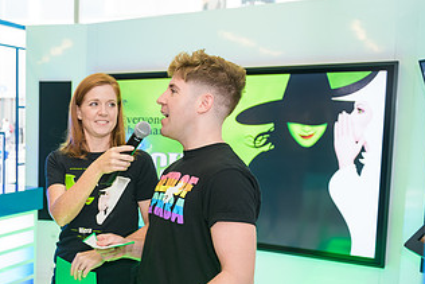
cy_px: 174
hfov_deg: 42.0
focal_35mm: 44
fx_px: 520
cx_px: 69
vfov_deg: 30.4
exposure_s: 1/125
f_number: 3.2
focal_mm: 24
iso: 400
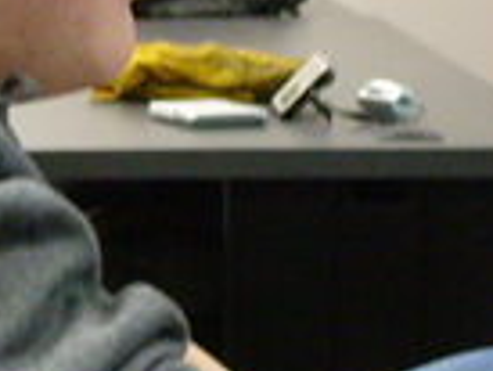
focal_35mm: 270
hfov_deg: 7.3
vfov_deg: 5.5
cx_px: -90
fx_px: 3849
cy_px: -36
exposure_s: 1/10
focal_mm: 13
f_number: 3.2
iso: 200
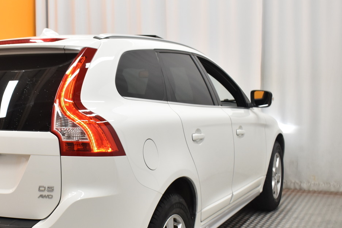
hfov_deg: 34.2
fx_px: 541
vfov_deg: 23.7
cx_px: 80
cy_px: 152
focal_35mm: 57
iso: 640
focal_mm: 22
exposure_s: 1/8
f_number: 5
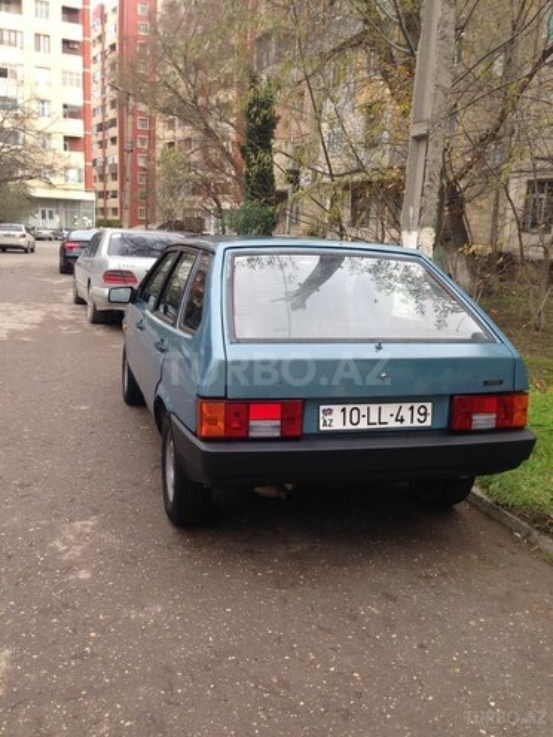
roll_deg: -4.7
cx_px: 276
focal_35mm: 33
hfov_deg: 42.9
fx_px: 703
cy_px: 368
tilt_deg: -11.7
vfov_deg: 55.4
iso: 50
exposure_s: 1/216
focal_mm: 4.12
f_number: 2.4
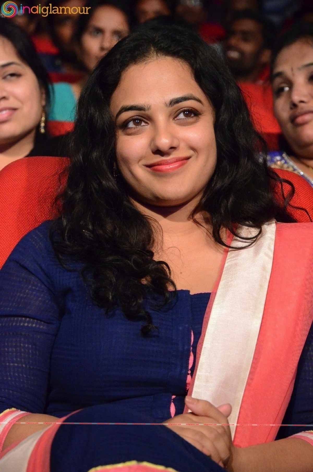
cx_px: 156
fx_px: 2063
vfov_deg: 13.1
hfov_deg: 8.7
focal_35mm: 158
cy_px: 236
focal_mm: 105
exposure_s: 1/125
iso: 8000
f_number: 5.6
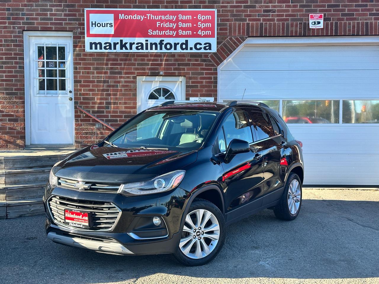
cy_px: 142
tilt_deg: -1.9
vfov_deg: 30.3
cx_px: 190
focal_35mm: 48
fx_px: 526
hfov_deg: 39.7
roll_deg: +0.3
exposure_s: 1/714
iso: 64
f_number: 1.78
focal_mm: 6.86
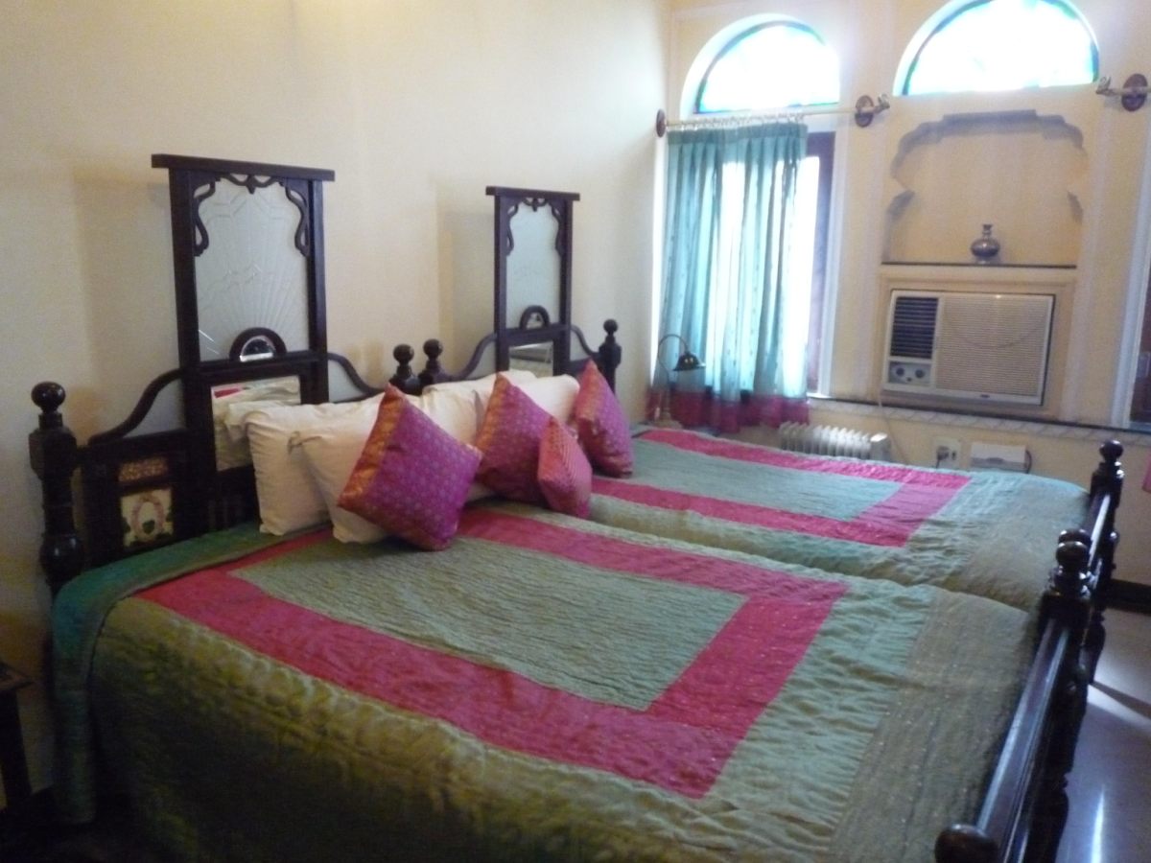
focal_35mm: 25
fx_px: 831
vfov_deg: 54.9
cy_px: 432
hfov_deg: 69.4
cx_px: 576
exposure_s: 1/50
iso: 800
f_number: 2.8
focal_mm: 4.4
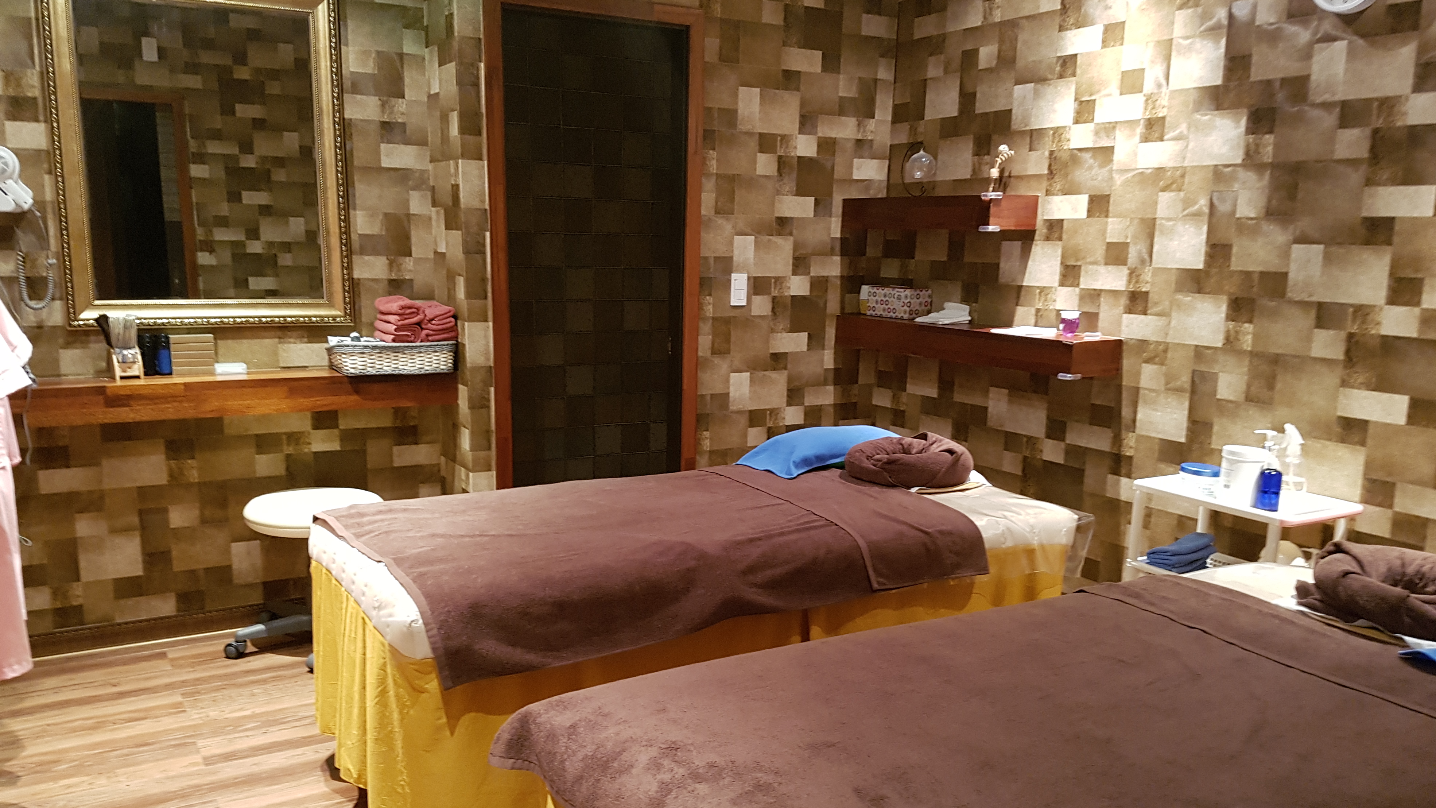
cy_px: 449
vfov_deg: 40.1
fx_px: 1104
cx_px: 717
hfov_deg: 66.1
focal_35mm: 29
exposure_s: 1/11
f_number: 1.7
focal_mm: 4.2
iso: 200
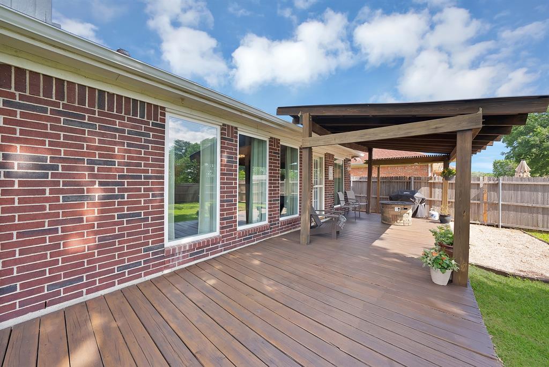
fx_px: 183
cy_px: 184
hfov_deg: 112.6
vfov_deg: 90.1
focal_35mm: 12
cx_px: 274
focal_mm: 12
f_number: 9
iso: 640
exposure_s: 1/80
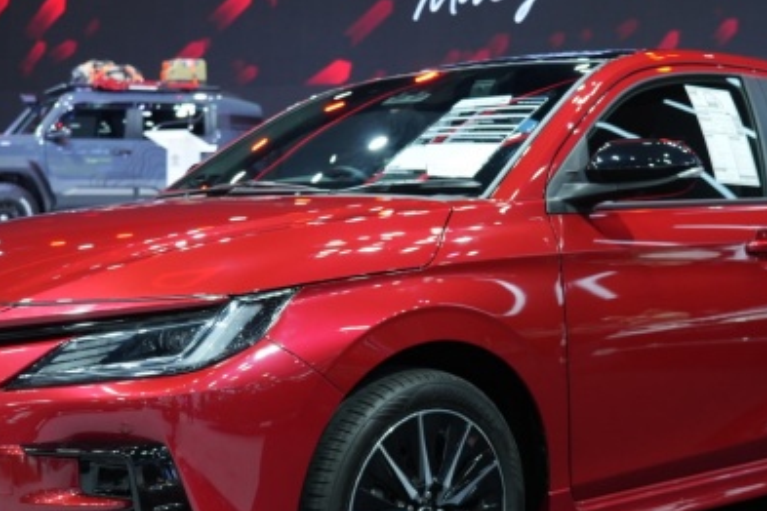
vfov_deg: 21.5
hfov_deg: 31.9
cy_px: 298
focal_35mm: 63
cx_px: 416
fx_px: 1342
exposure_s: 1/125
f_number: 4
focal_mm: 33
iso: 1000
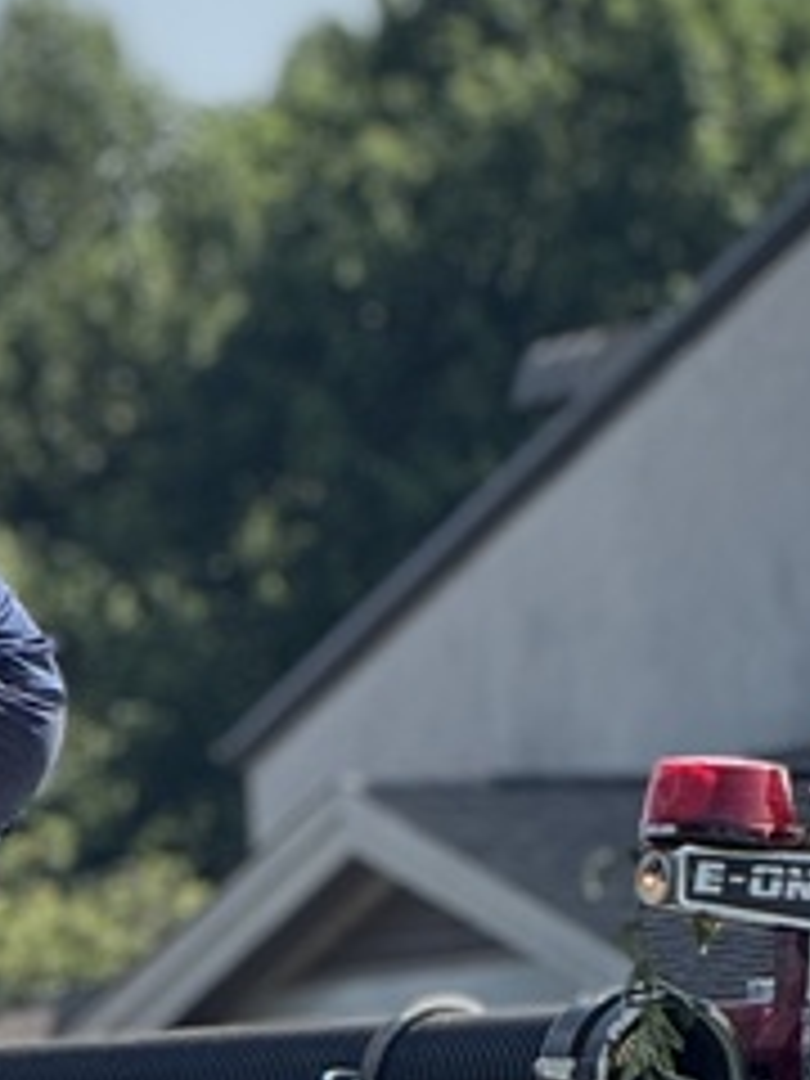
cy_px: 414
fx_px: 16005
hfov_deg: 2.9
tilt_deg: +3.6
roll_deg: +2.6
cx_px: -374
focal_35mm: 513
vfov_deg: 3.9
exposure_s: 1/1167
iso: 50
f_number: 2.8
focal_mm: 15.66
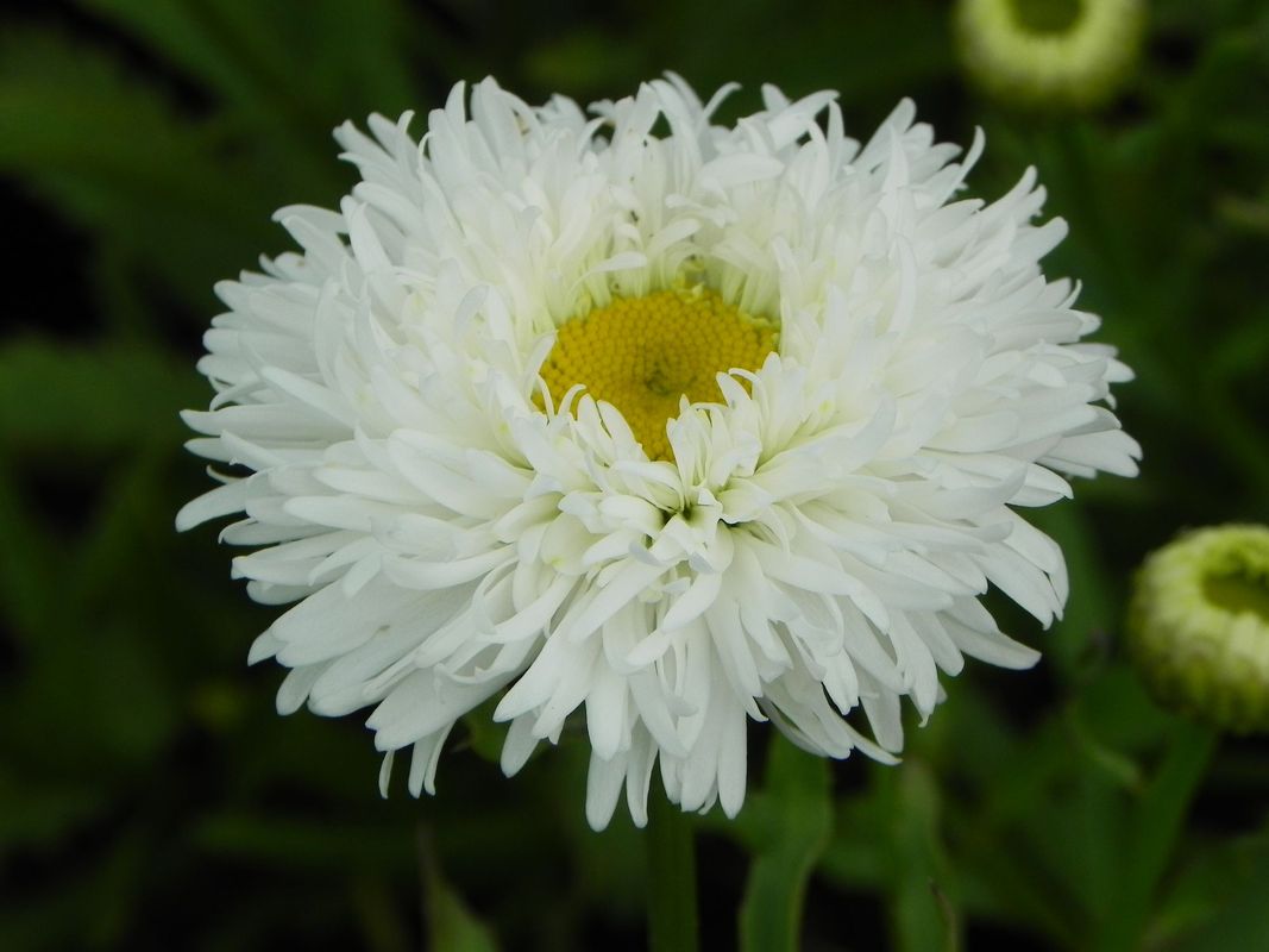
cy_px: 476
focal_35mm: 184
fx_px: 6745
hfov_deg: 10.7
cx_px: 634
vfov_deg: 8.1
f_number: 5
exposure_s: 1/800
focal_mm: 32.7
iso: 160
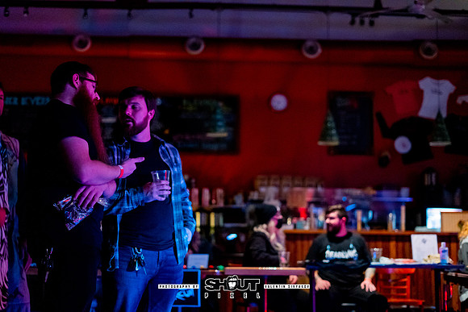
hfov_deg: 39.6
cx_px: 234
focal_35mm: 50
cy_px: 156
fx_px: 650
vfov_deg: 27.0
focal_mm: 50
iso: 3200
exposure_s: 1/160
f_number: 2
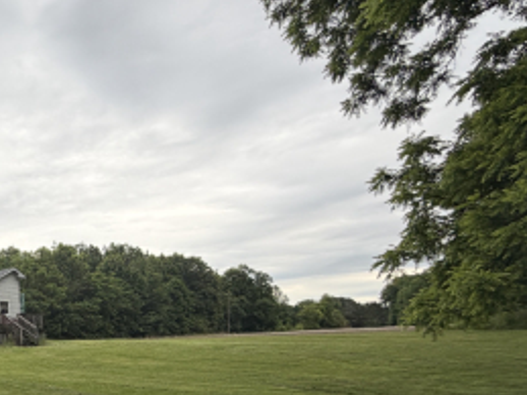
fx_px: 548
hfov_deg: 40.7
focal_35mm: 36
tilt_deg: +3.8
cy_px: 305
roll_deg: +2.1
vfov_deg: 38.4
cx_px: -60
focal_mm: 2.22
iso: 50
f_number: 2.2
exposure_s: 1/335
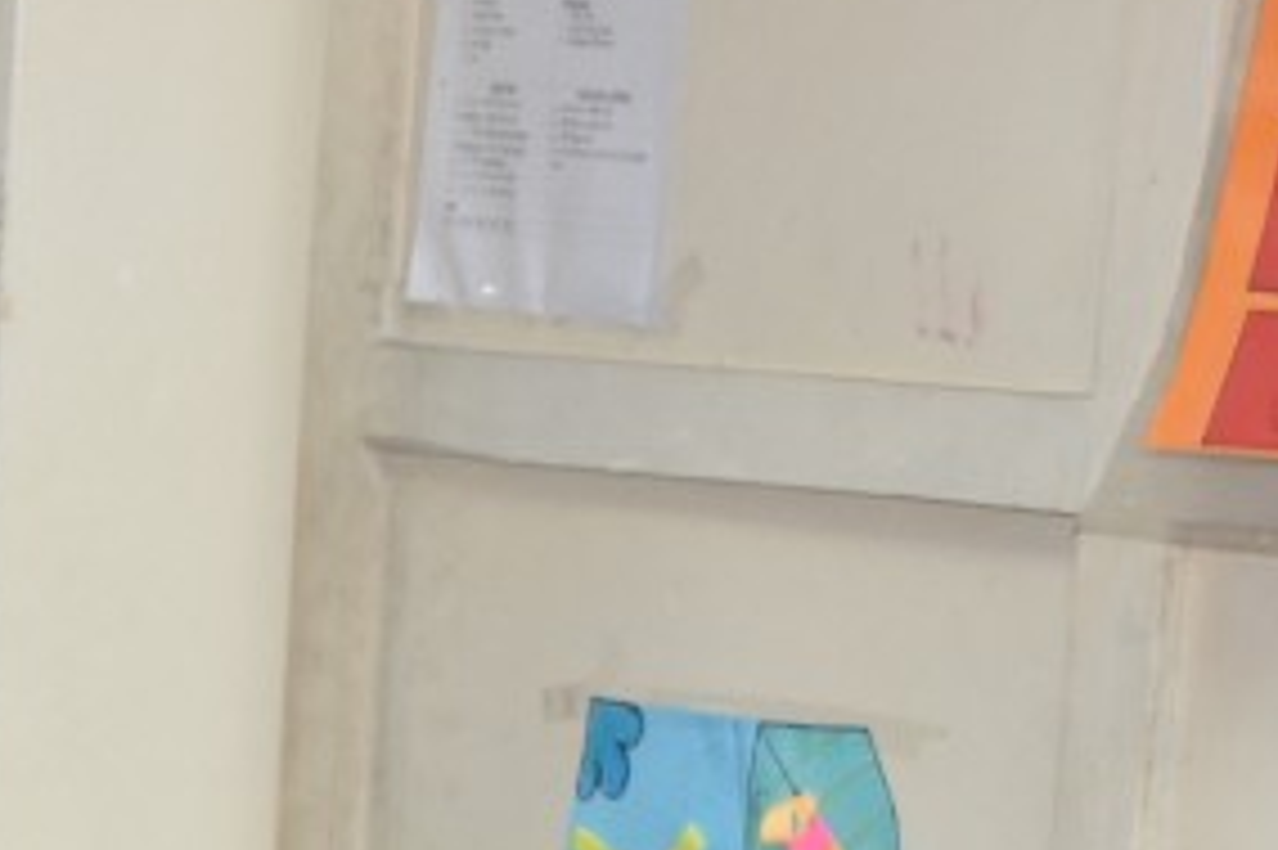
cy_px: 2289
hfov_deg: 8.6
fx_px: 8190
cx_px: -922
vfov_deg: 5.7
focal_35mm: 231
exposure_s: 1/60
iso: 1100
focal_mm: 27
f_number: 4
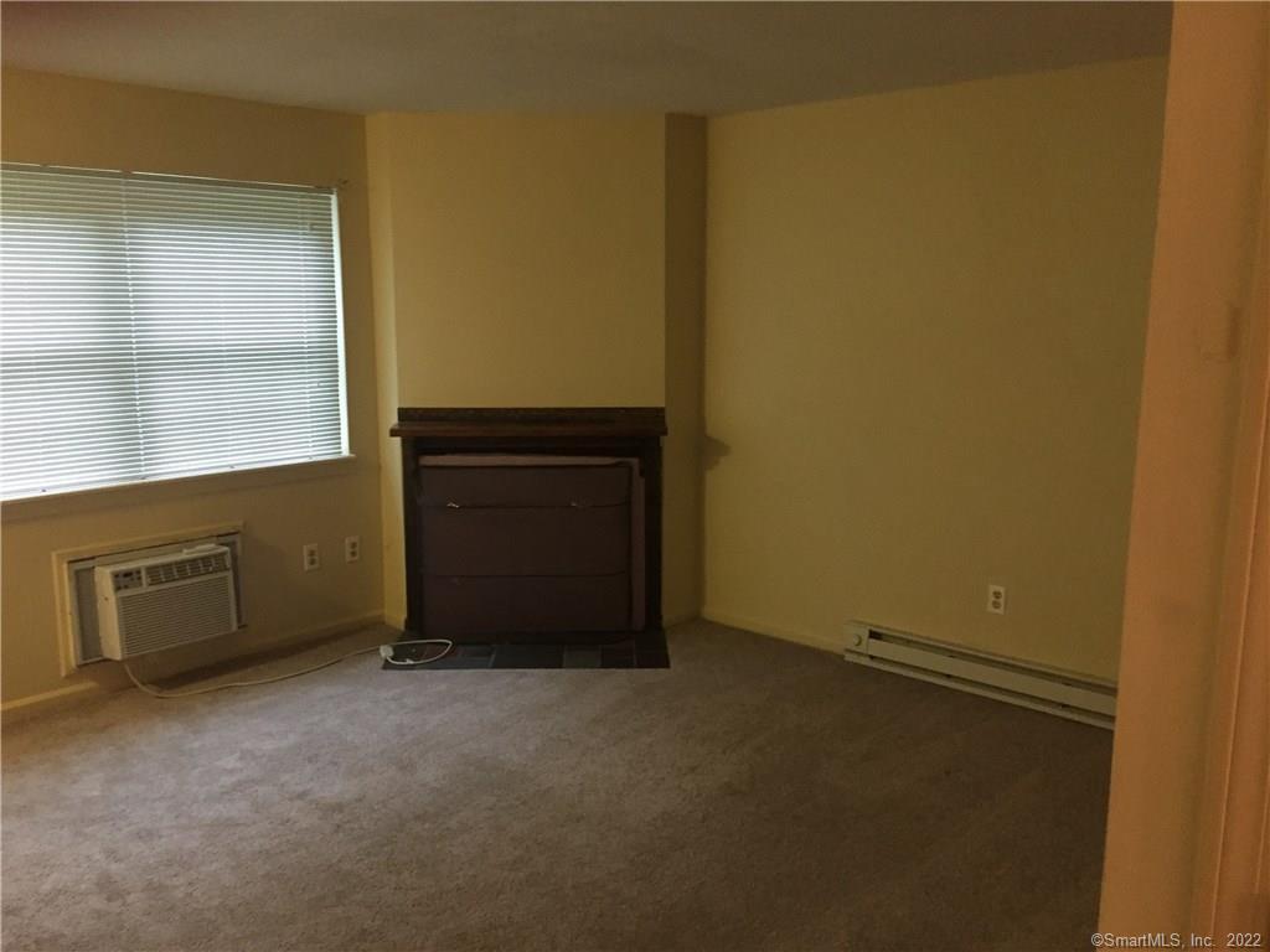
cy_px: 476
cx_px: 635
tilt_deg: -10.5
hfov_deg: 61.7
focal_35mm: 29
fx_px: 1064
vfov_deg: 48.2
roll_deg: -1.0
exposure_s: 1/20
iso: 250
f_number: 2.2
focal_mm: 4.15
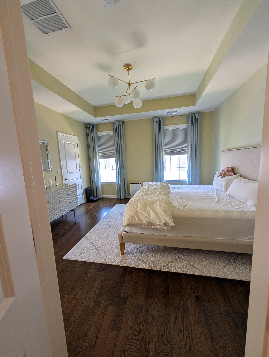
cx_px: 134
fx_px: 124
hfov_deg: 94.6
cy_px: 178
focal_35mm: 12
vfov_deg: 110.5
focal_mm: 2.02
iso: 68
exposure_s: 1/40
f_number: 1.7
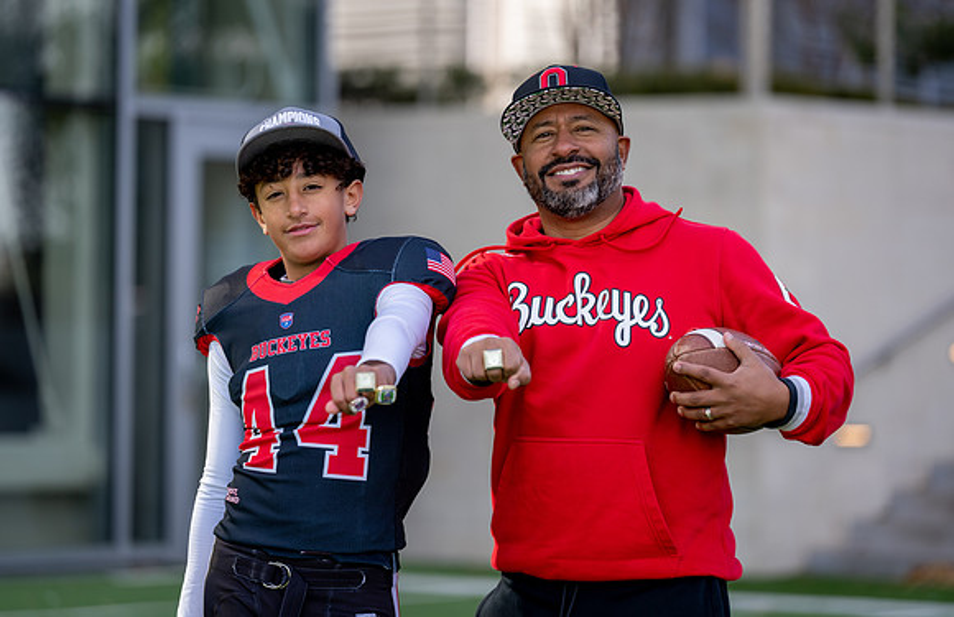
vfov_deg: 8.2
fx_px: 4290
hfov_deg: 12.7
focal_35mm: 163
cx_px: 504
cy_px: 282
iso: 100
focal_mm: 149
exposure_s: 1/500
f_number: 2.8
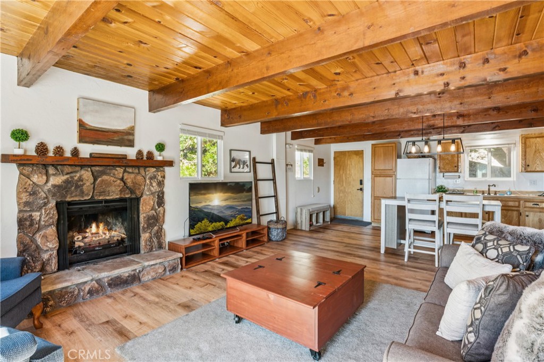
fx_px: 263
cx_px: 272
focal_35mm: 17
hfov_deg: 92.0
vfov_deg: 69.2
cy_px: 181
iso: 100
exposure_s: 1.3
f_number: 13
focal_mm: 17.4
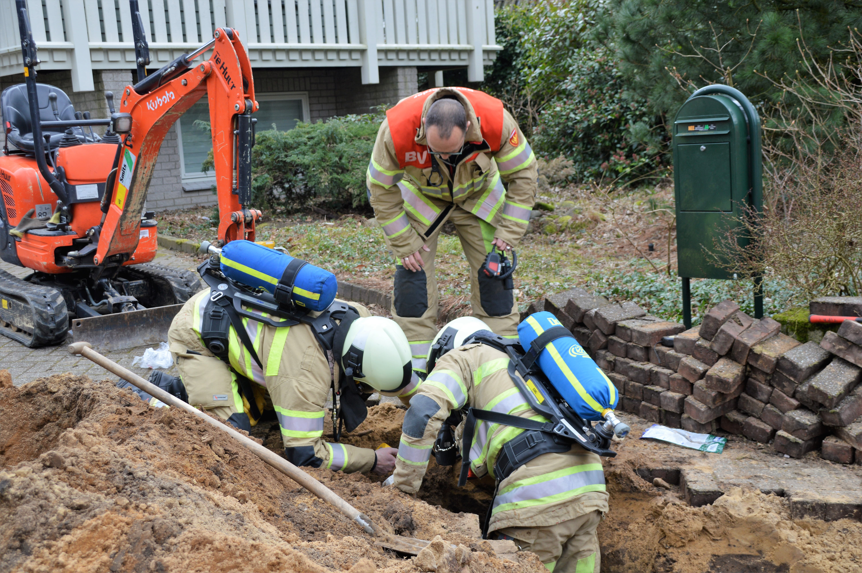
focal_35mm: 46
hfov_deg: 42.4
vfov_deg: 28.9
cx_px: 431
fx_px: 1112
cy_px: 286
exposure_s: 1/125
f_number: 5.6
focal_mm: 31
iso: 125
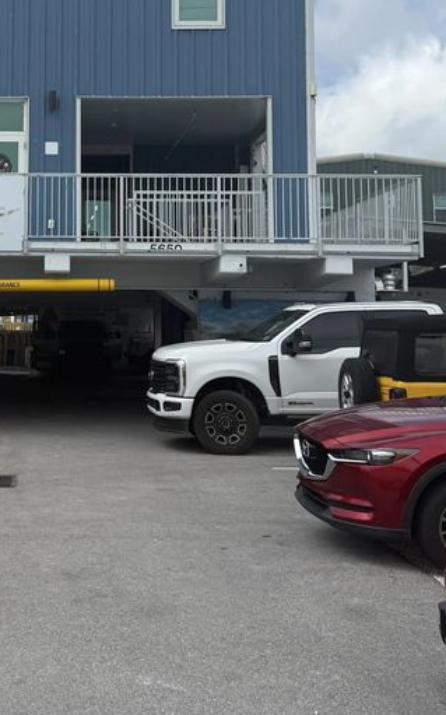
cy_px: 193
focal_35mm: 51
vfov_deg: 38.7
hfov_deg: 24.4
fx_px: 993
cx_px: 17
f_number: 1.78
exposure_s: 1/5714
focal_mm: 6.76
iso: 80
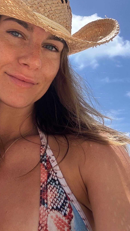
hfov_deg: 24.1
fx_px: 300
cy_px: 69
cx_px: 27
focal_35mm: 49
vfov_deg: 41.3
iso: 25
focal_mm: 2.69
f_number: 1.9
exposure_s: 1/1458
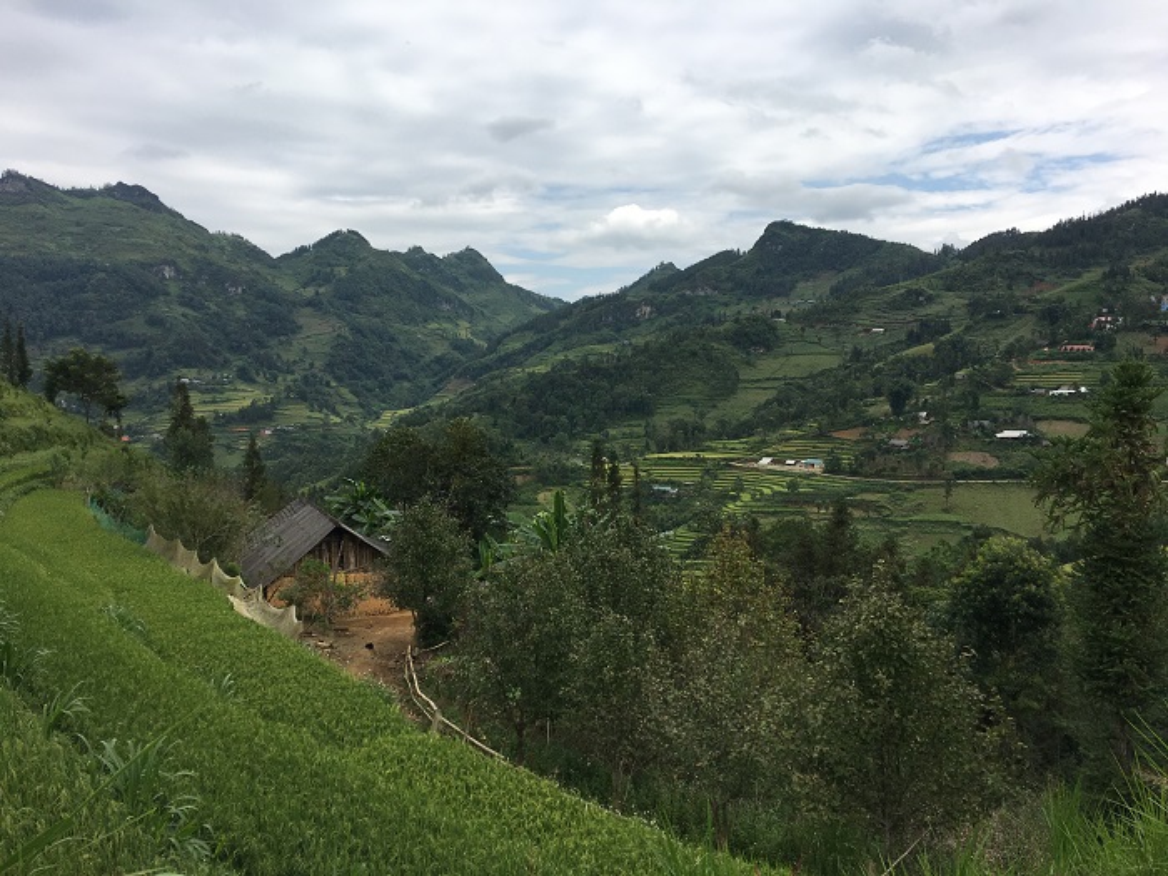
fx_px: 979
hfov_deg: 61.7
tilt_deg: -3.7
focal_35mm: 29
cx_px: 584
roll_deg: +0.0
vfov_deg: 48.2
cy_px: 438
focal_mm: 4.15
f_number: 2.2
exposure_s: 1/1832
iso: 25
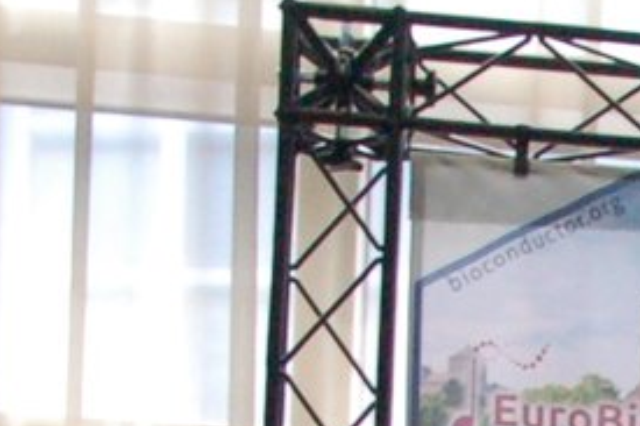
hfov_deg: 8.1
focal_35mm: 240
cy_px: 1297
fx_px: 4264
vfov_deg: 5.4
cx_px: 1343
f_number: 6.3
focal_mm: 22
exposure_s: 1/125
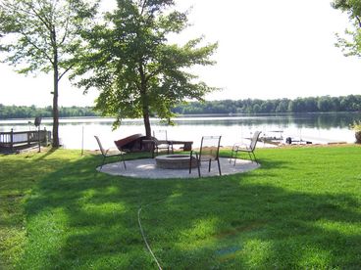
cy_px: 135
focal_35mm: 36
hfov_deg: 51.4
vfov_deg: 39.7
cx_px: 180
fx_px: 375
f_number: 2.8
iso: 64
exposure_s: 1/250
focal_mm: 5.85
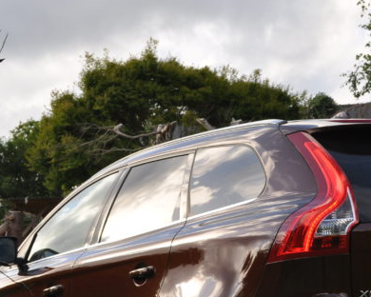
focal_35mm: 118
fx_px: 1296
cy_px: 252
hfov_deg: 16.3
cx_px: 210
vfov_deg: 13.0
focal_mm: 32
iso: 200
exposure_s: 1/200
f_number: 7.1
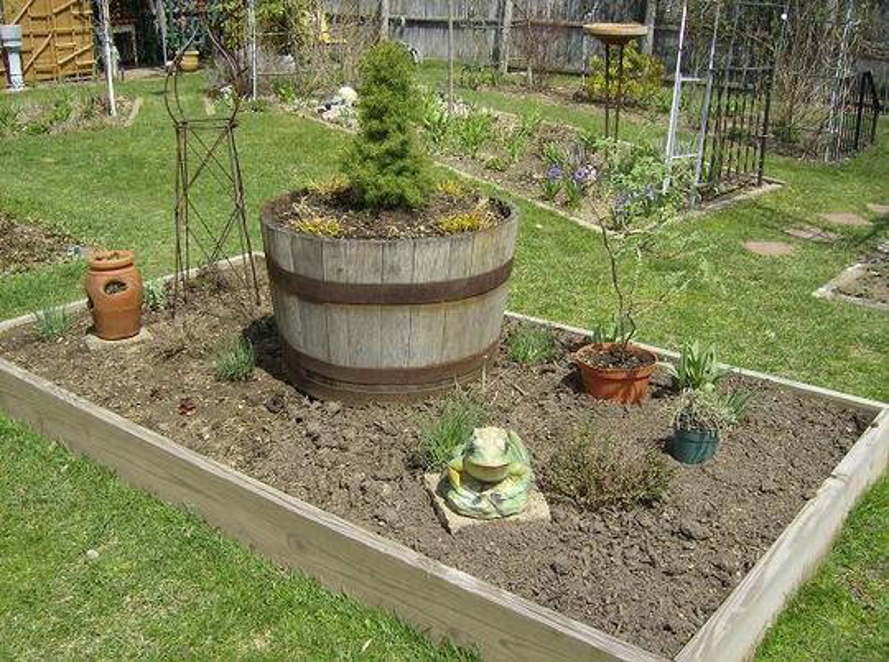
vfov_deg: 39.5
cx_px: 444
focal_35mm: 36
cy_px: 331
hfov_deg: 51.5
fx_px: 922
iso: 100
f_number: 4.7
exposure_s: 1/450
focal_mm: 6
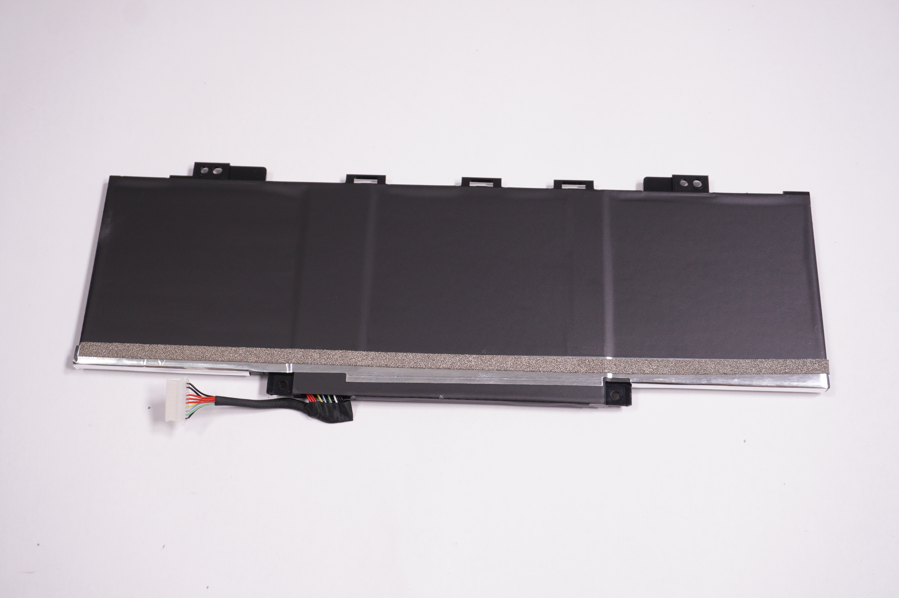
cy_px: 299
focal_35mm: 40
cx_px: 450
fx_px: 1010
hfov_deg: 48.0
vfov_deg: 33.0
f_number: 5.6
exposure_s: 1/200
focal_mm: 27
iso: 320
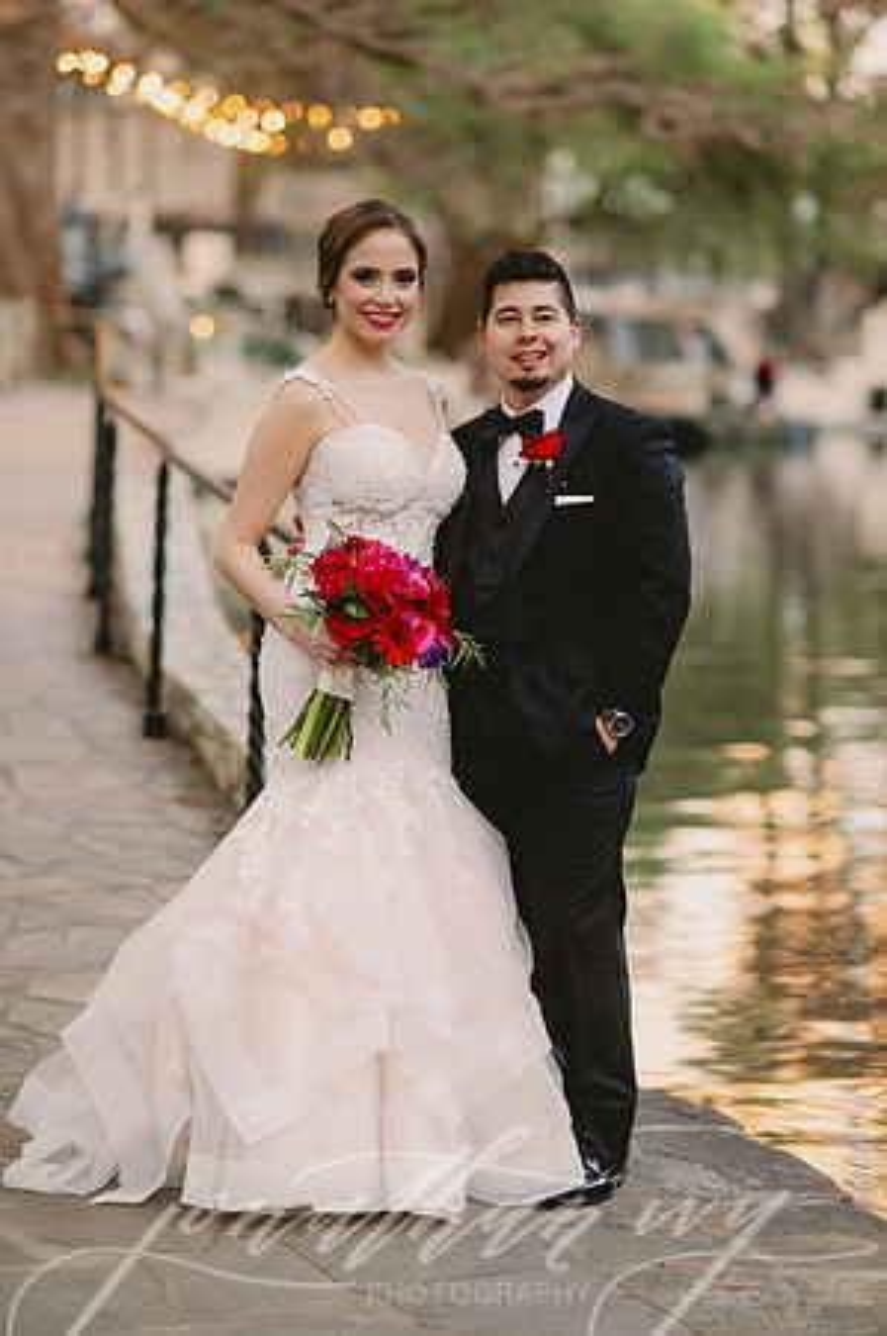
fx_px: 3148
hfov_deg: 16.0
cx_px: 444
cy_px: 668
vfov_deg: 23.9
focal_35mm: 85
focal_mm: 85
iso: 500
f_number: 2
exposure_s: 1/320
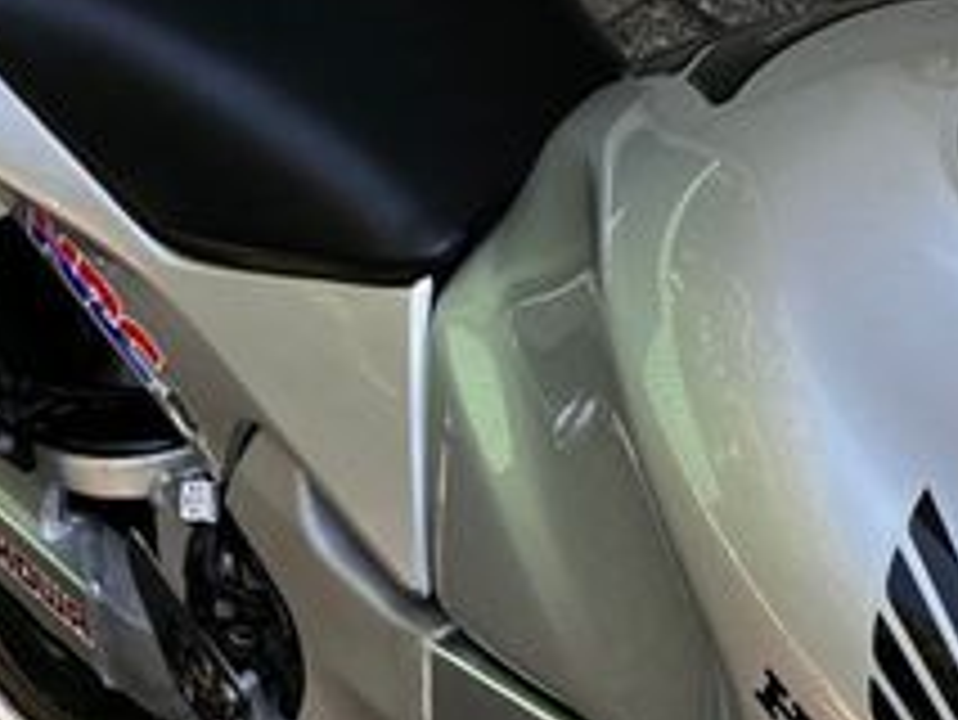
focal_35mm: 78
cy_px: 238
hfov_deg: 24.9
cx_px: 612
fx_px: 2160
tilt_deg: -47.7
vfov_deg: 18.9
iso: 40
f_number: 1.6
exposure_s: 1/177
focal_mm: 5.1
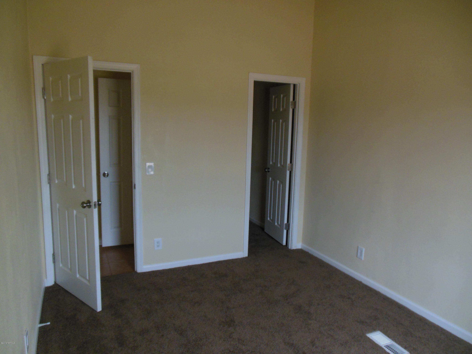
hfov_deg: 69.4
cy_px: 177
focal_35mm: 25
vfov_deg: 54.9
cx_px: 236
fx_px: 341
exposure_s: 1/250
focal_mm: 4.5
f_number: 3.2
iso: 320
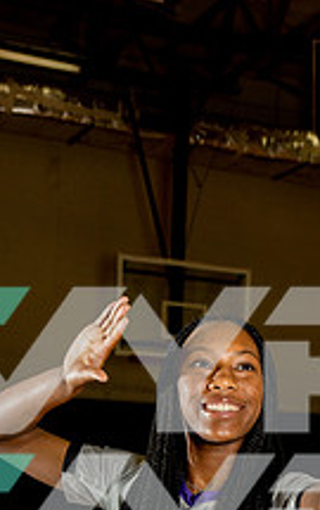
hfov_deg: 15.7
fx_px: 1154
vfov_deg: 23.7
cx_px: 242
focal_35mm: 83
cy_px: 529
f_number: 7.1
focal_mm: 39
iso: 400
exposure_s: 1/250
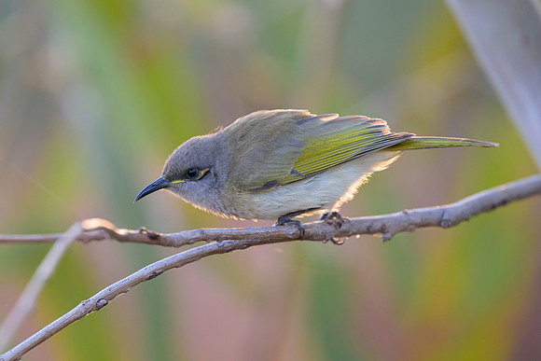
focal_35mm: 922
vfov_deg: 1.5
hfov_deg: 2.2
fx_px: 13854
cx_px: 245
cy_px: 163
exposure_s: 1/500
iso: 1600
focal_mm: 560
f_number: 4
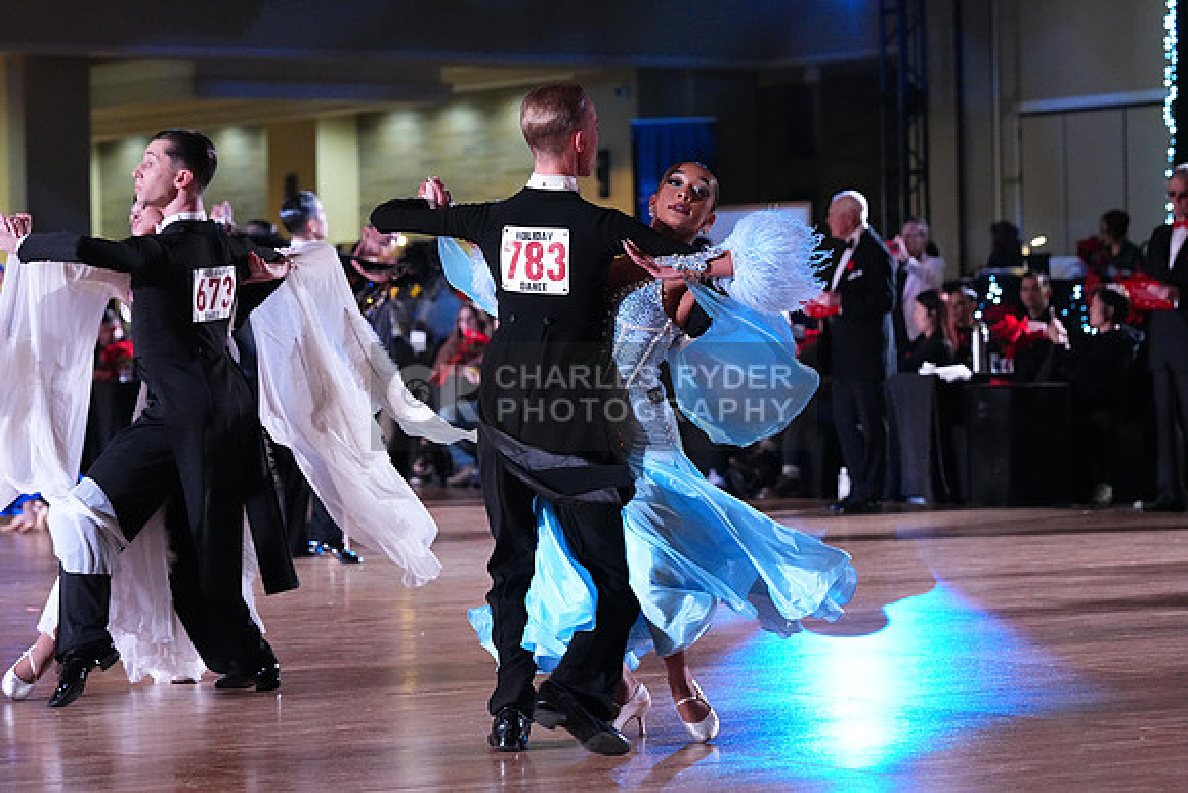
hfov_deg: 16.1
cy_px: 396
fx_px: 4192
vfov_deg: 10.8
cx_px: 594
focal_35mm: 127
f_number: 5.6
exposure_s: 1/400
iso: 10000
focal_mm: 127
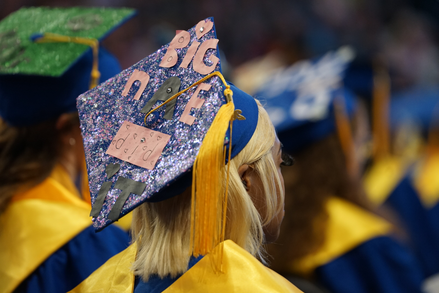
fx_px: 2197
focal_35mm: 180
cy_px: 146
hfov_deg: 11.4
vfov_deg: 7.6
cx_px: 220
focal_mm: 180
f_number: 3.5
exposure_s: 1/200
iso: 1600
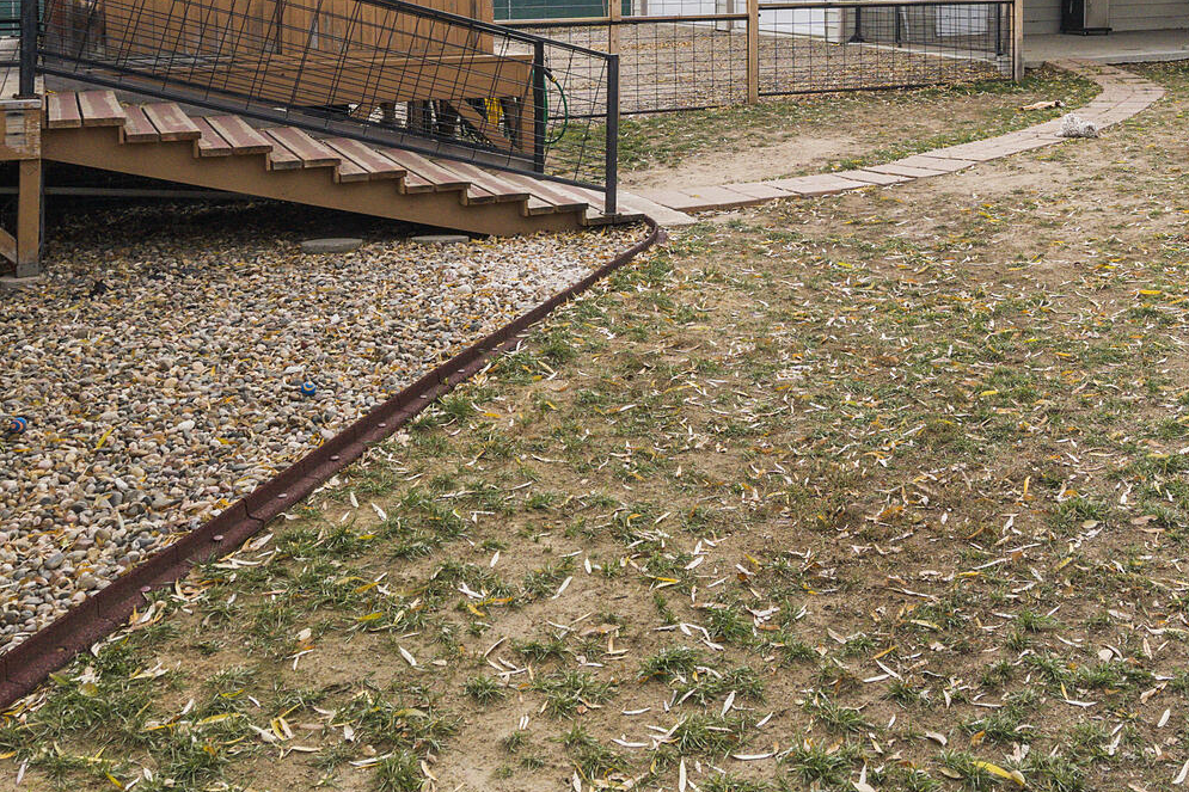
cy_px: -6
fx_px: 1354
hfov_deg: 46.8
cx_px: 773
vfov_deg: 30.3
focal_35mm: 41
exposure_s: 1/1000
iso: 500
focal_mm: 17
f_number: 8
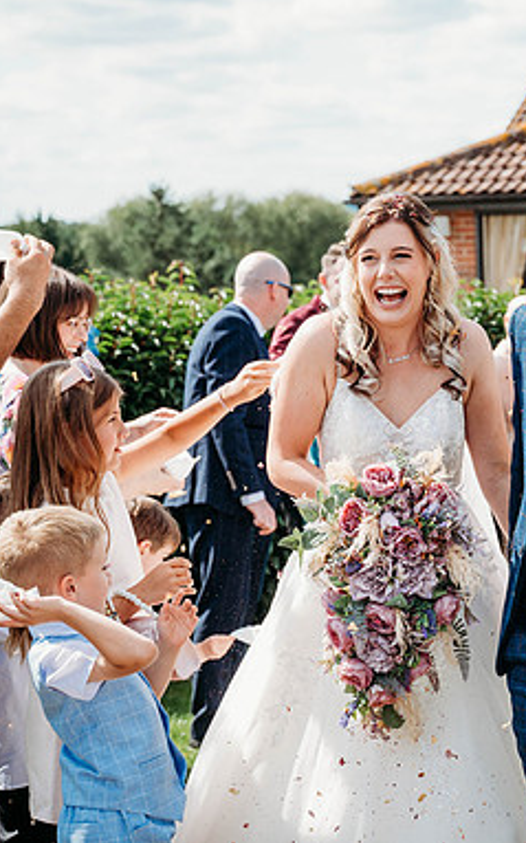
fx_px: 2090
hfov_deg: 14.1
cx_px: 544
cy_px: 420
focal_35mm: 91
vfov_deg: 22.8
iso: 320
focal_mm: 59
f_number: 5
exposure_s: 1/800
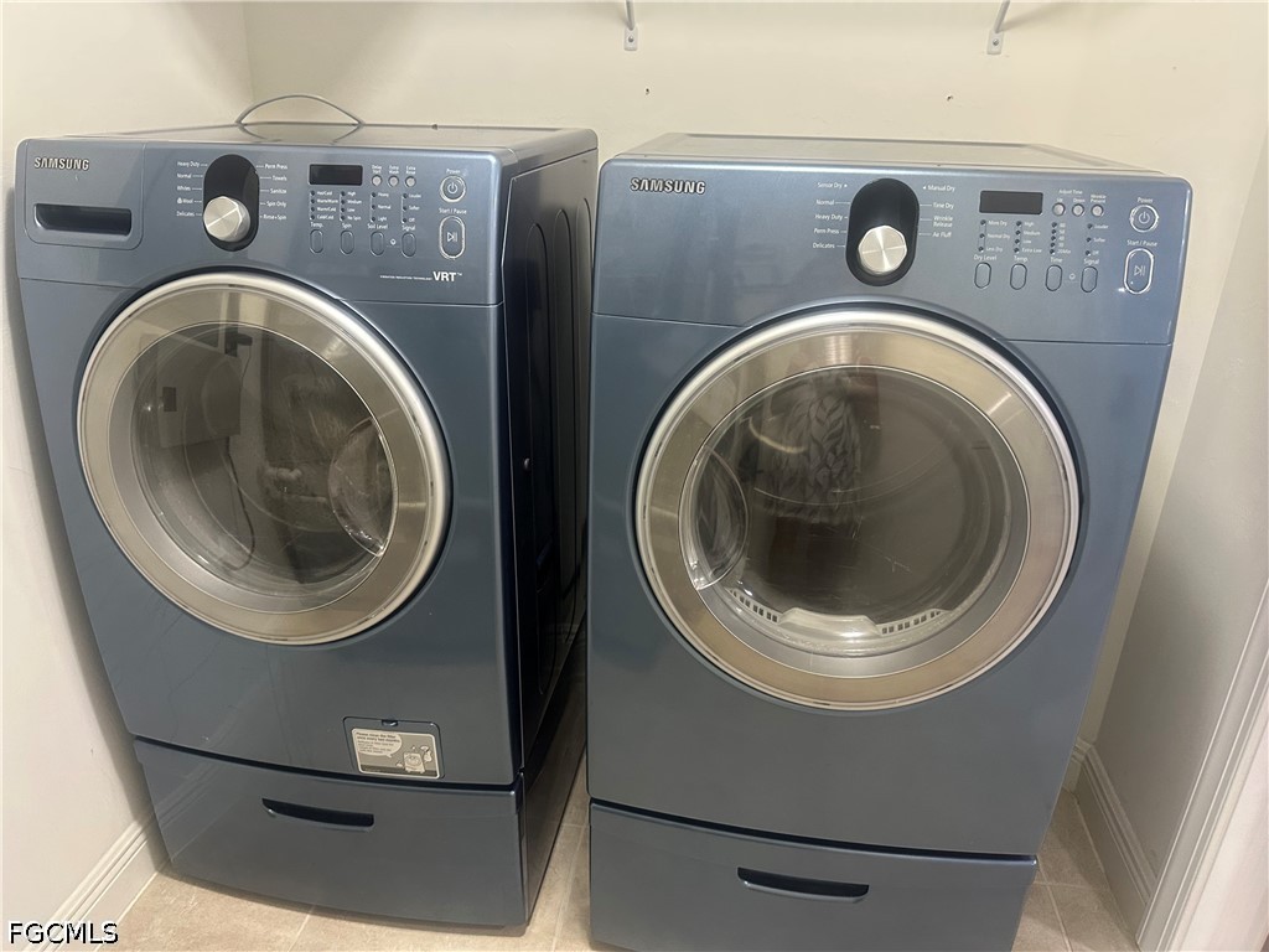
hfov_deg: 71.6
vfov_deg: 56.8
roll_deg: -1.0
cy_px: 476
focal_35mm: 24
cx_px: 634
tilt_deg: -23.6
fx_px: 880
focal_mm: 6.86
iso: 400
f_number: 1.78
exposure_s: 1/60
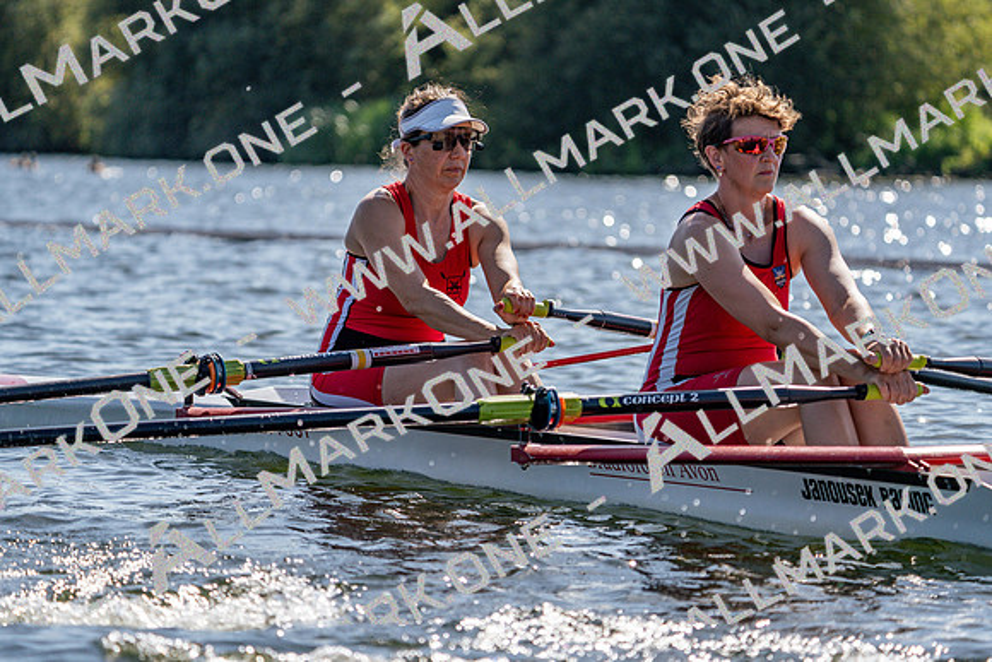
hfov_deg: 10.2
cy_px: 331
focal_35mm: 202
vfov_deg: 6.8
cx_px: 496
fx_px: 5567
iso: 250
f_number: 5.6
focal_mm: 202
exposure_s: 1/2000
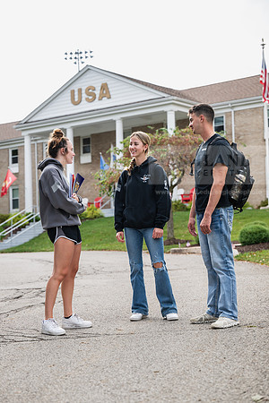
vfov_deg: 28.8
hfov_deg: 19.5
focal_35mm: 70
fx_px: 785
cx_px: 134
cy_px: 202
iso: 200
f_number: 3.5
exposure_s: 1/500
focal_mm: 70
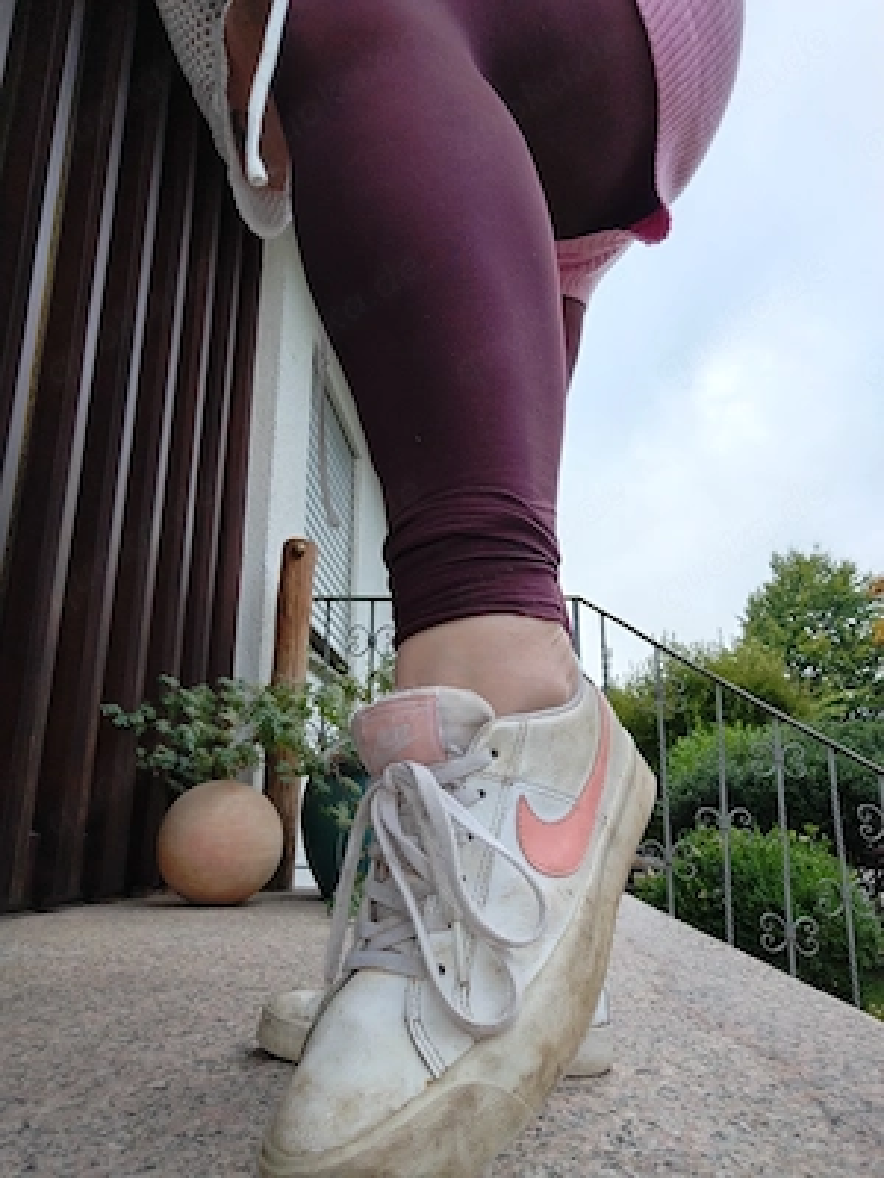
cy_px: 589
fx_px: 817
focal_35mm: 24
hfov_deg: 56.8
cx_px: 442
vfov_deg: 71.6
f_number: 2.45
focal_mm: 3.25
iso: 100
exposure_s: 1/120
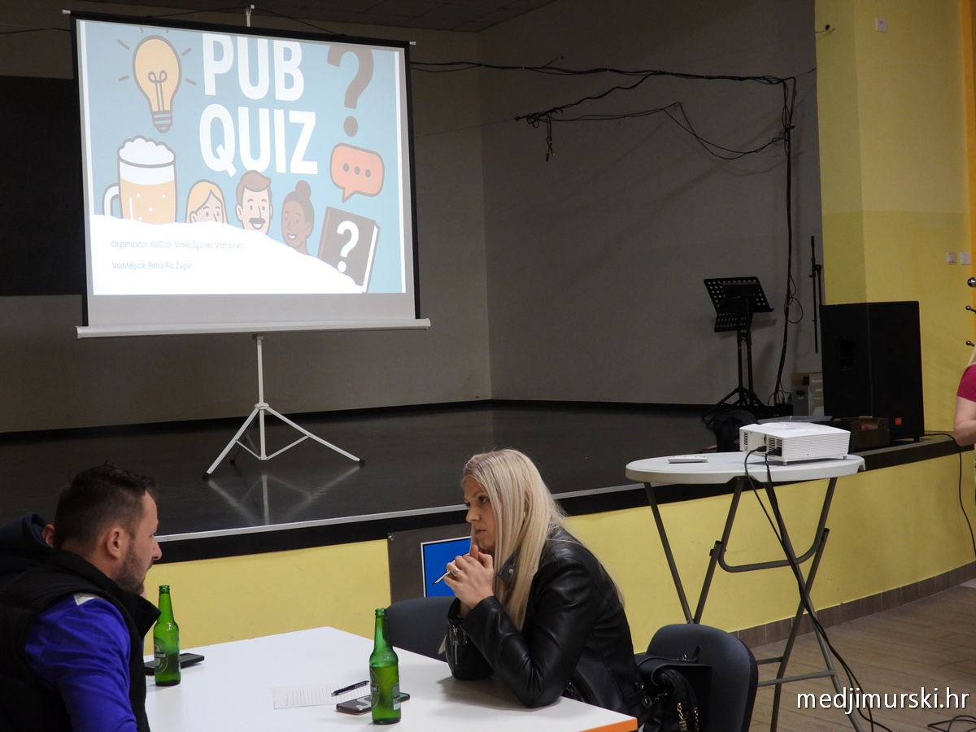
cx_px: 488
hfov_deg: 38.2
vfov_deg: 29.1
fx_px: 1410
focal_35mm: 50
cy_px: 366
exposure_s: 1/25
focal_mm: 9
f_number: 3.2
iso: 400
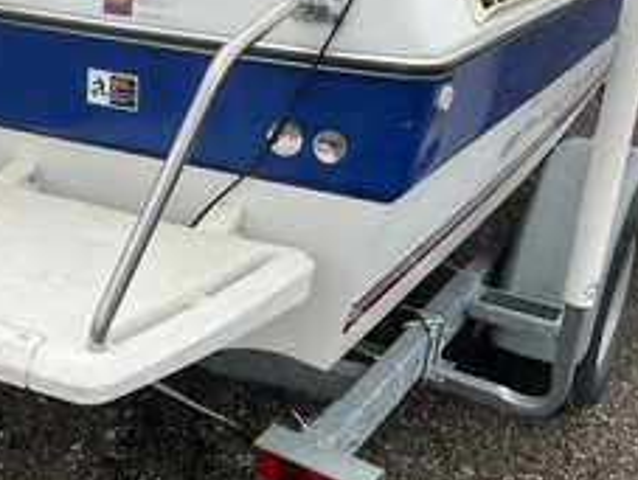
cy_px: 196
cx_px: 138
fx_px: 941
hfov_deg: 36.3
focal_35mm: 51
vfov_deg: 28.6
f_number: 1.8
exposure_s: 1/1848
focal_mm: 3
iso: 25
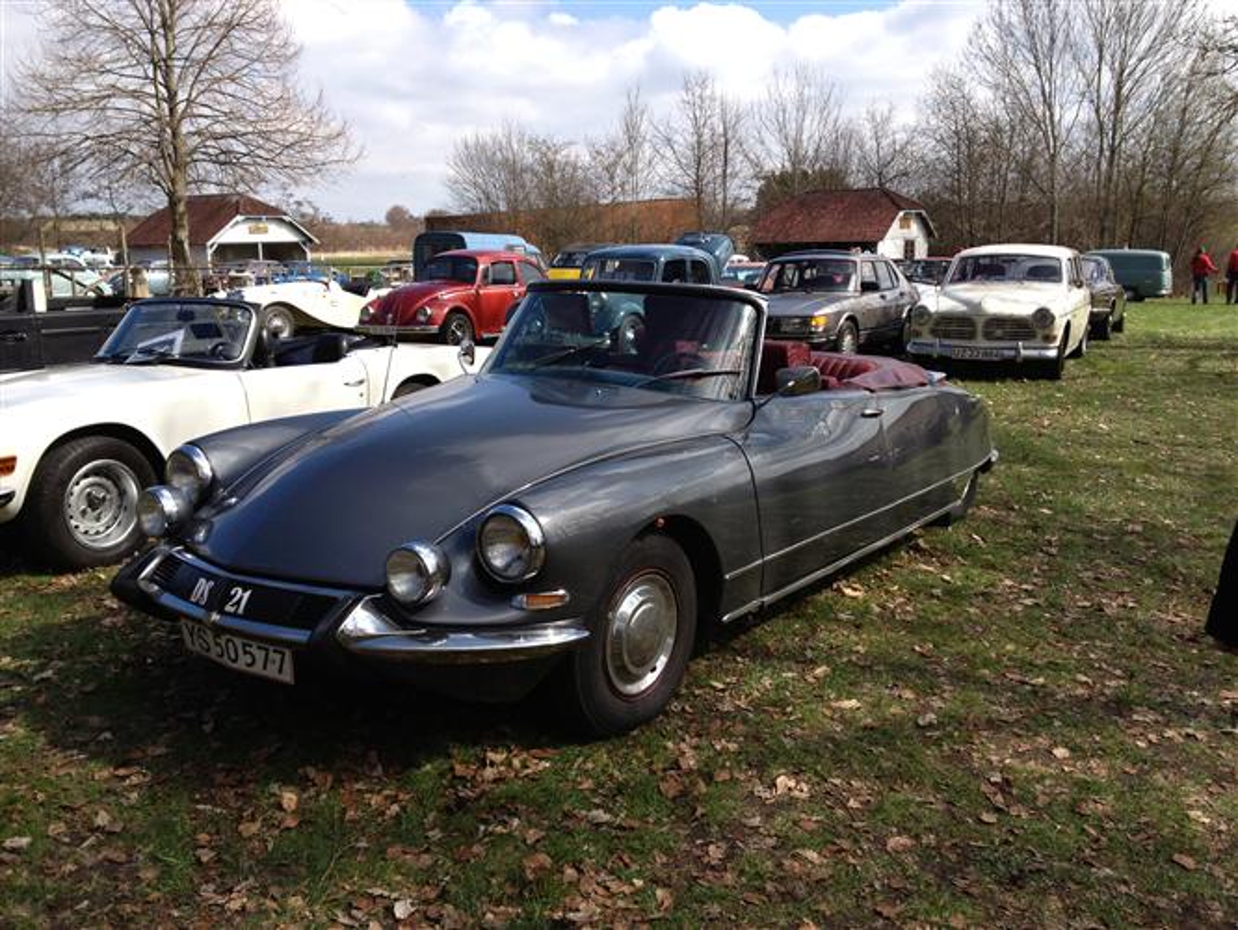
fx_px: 1252
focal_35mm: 35
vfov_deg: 40.7
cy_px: 465
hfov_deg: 52.6
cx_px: 619
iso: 64
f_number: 2.4
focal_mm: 4.28
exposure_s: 1/1200
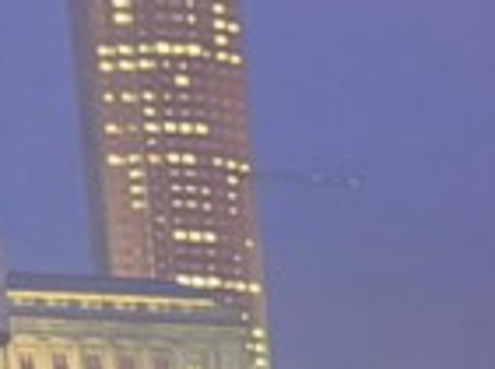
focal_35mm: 182
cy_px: 1364
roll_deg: -1.5
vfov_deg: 6.7
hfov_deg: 9.3
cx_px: 1343
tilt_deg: -15.0
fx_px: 2596
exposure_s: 1/60
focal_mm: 6.76
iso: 400
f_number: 1.78
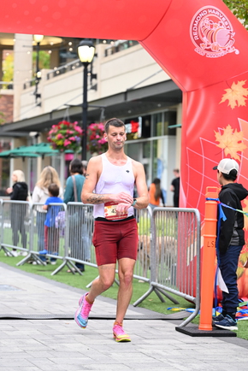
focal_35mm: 109
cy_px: 214
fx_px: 1124
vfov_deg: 18.7
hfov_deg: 12.6
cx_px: 131
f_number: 2.8
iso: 1600
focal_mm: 86
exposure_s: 1/1250
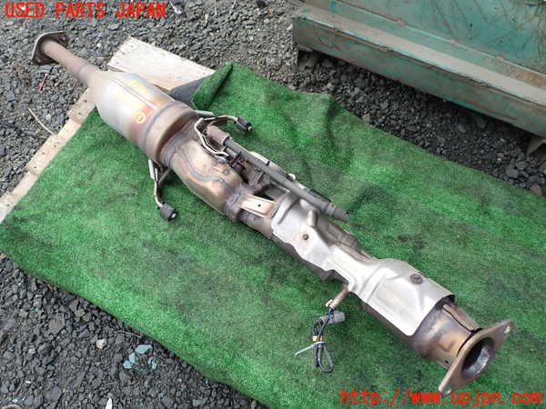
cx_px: 273
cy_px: 204
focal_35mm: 25
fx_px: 394
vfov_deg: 54.9
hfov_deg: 69.4
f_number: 2.8
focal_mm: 4.5
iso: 100
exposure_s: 1/160
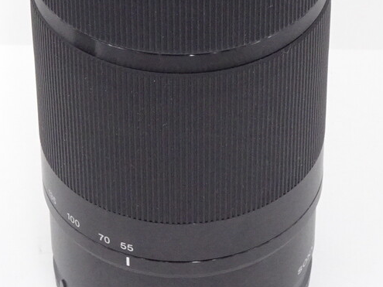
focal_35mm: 189
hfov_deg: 10.5
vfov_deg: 7.8
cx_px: 175
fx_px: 2091
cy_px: 56
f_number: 5
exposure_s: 1/80
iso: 640
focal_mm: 13.26
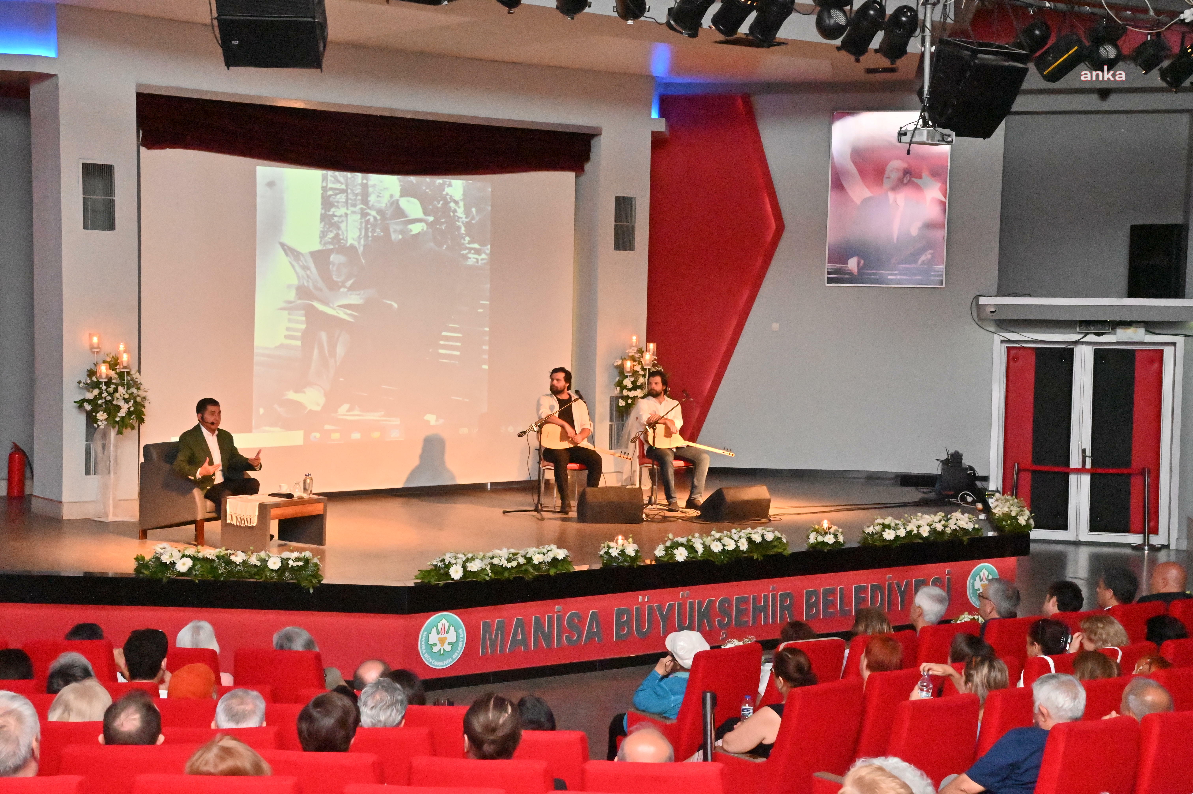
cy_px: 397
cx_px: 596
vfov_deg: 23.3
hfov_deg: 34.5
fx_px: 1921
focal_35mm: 58
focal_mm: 58
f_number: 14
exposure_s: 1/60
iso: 16000
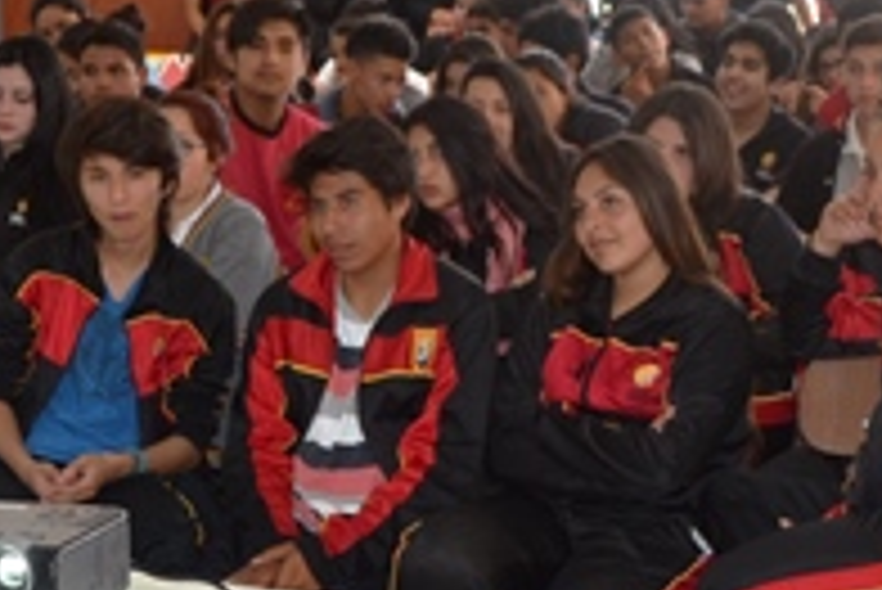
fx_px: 2697
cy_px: 248
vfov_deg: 12.5
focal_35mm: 110
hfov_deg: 18.5
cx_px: 238
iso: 400
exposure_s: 1/60
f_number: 4
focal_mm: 24
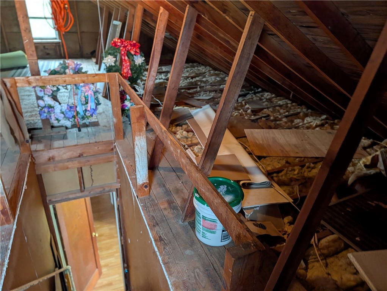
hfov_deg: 71.5
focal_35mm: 24
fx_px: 269
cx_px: 194
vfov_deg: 56.9
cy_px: 146
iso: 94
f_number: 1.68
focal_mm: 6.9
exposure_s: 1/40
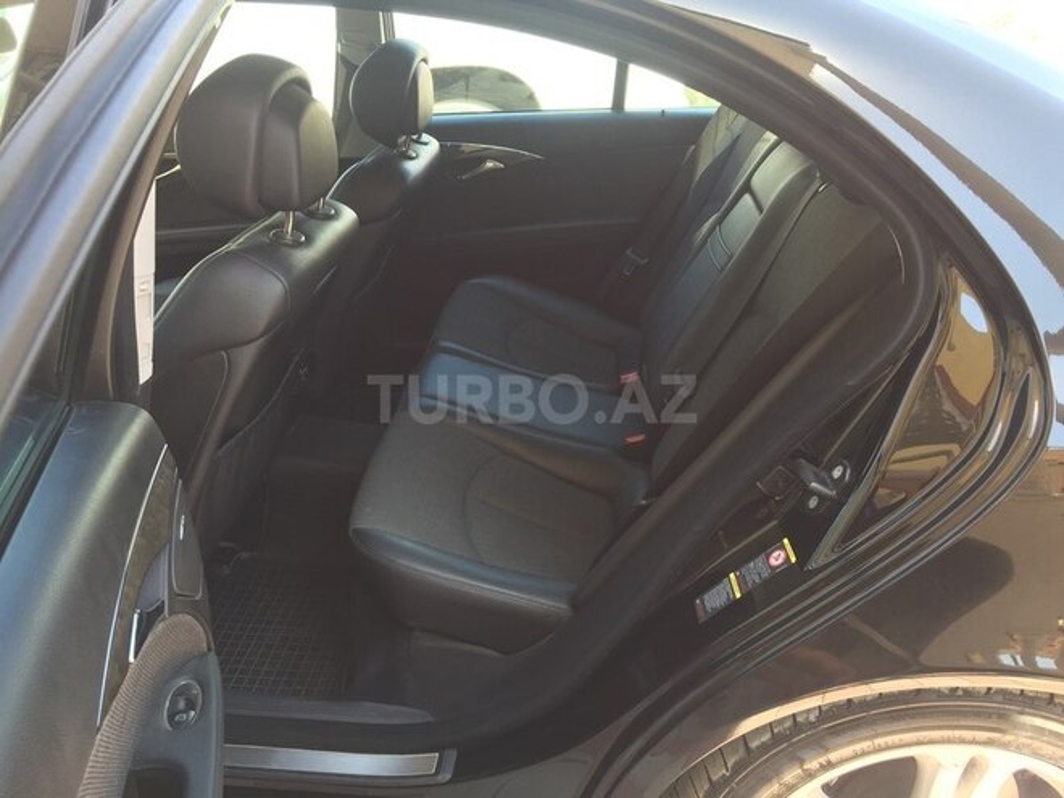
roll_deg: -2.0
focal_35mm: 29
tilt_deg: -25.5
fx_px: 891
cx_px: 532
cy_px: 399
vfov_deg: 48.2
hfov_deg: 61.7
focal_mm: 4.15
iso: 32
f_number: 2.2
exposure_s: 1/100
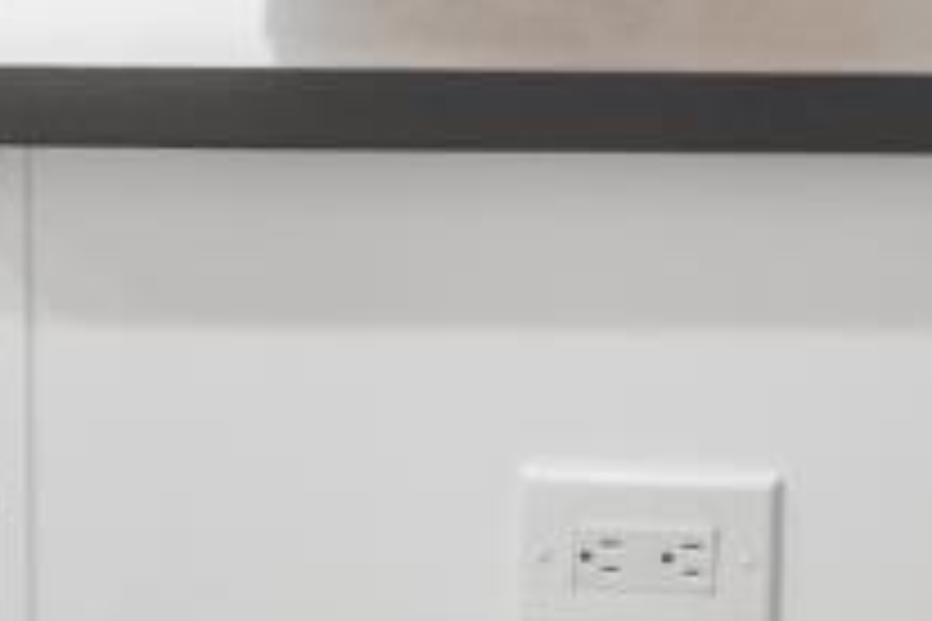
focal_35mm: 120
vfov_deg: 10.3
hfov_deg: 15.7
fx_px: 3097
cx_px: 1409
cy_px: -718
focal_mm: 16.5
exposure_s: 1/20
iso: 160
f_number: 4
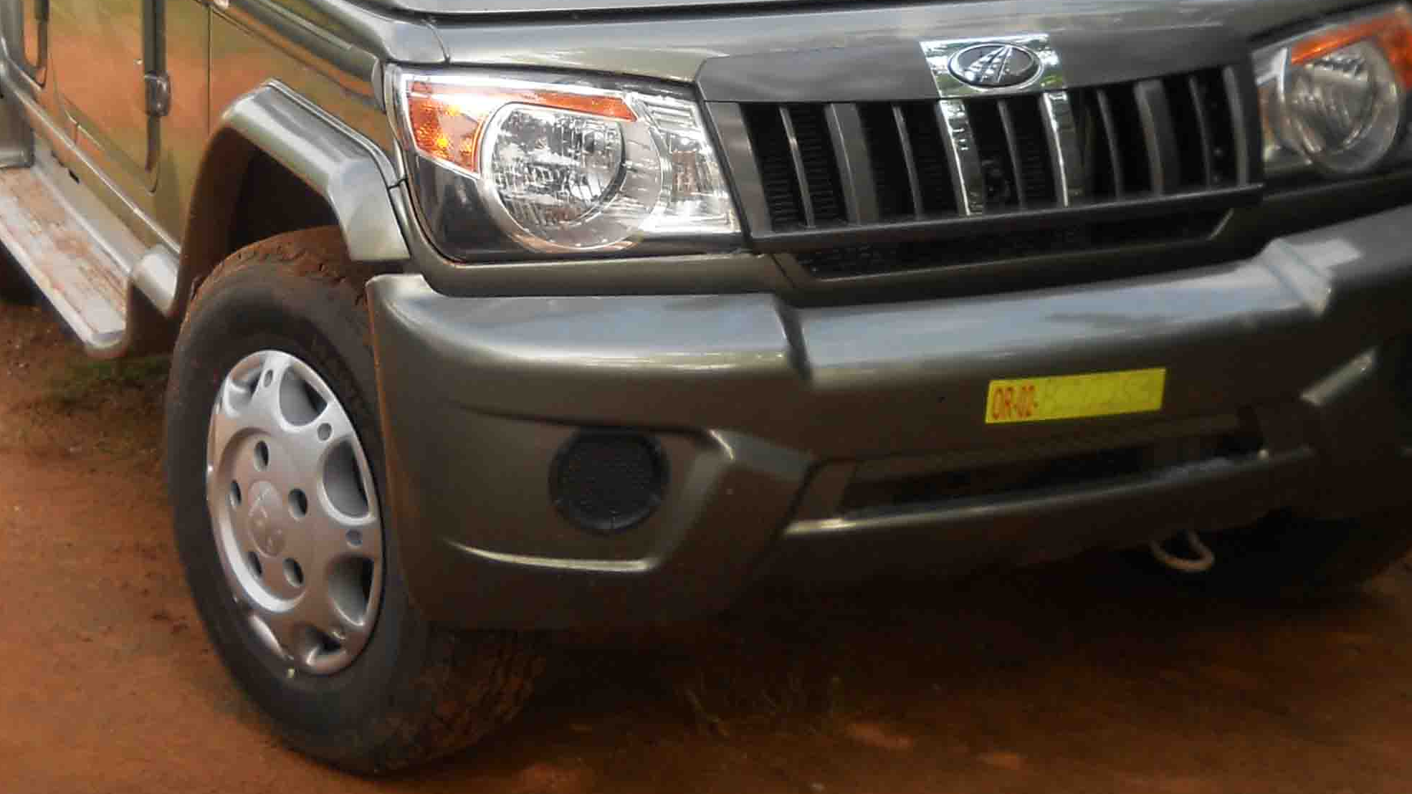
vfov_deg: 16.0
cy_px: 7
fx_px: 2771
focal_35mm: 74
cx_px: 661
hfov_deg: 28.6
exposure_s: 1/250
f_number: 3.1
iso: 80
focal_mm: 6.72
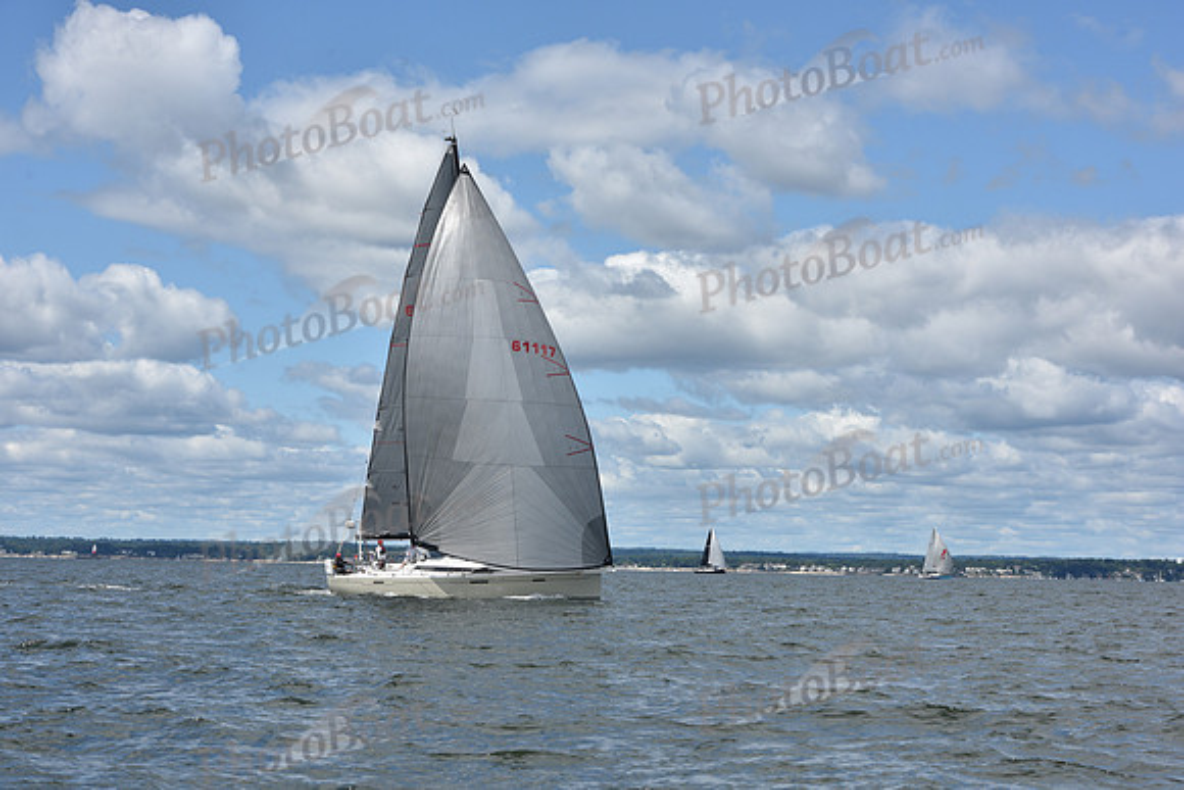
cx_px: 592
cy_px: 395
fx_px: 2303
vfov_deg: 19.5
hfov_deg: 28.8
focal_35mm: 70
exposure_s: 1/800
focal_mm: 70
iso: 250
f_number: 10
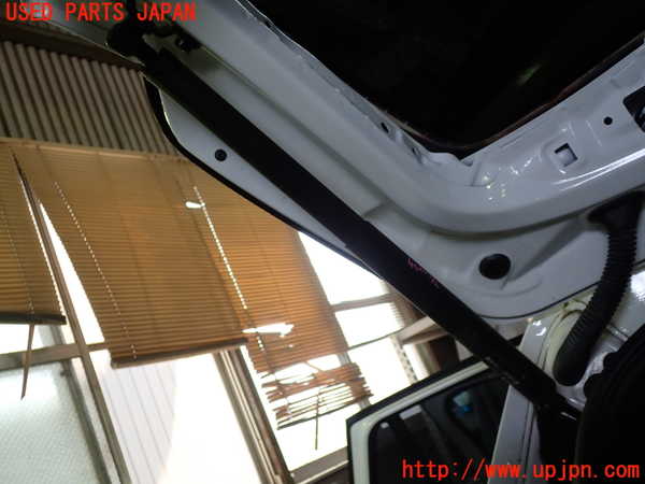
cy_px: 242
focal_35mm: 38
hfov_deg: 49.0
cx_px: 322
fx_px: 708
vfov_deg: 37.7
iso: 200
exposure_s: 1/80
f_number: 2.7
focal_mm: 6.83
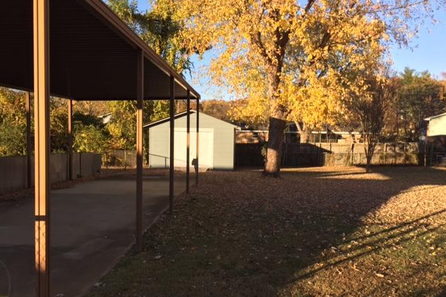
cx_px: 226
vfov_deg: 42.3
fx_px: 384
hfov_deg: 60.3
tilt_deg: -5.1
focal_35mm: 31
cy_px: 155
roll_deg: -1.0
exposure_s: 1/775
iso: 32
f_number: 2.2
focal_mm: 4.15
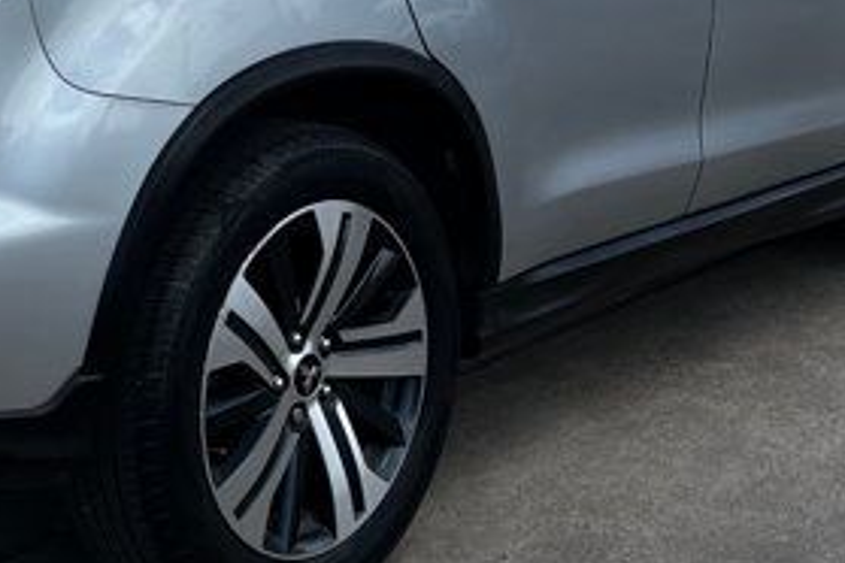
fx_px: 1455
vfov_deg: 21.3
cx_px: 218
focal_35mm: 62
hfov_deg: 31.8
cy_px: 20
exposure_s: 1/2632
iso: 50
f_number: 1.6
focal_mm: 5.1
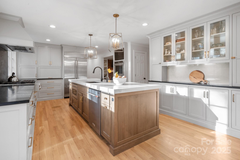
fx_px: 107
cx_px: 120
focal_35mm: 16
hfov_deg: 96.7
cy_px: 80
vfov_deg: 73.7
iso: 100
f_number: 11
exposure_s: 1/3
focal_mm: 16
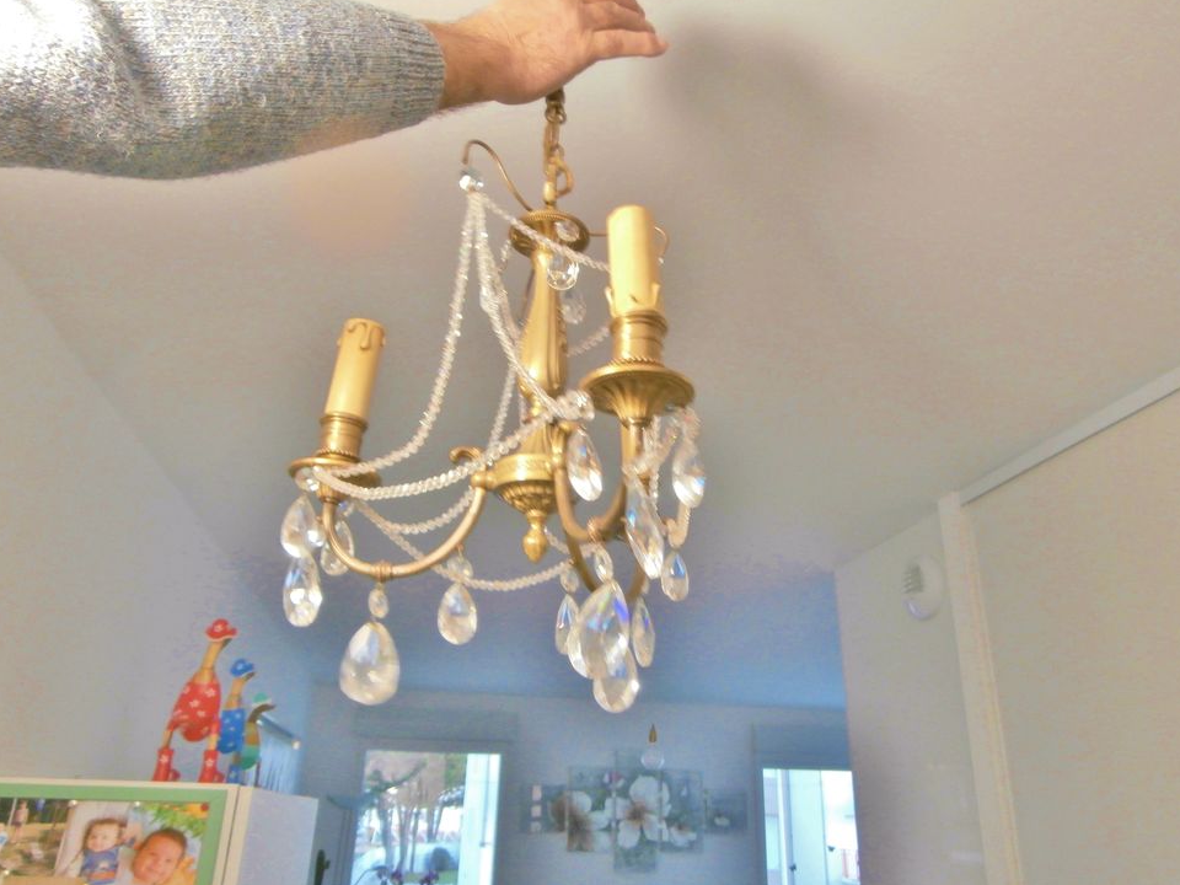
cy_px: 445
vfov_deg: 54.9
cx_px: 611
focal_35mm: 25
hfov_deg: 69.4
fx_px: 852
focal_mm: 4.2
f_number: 3
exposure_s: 1/15
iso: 200
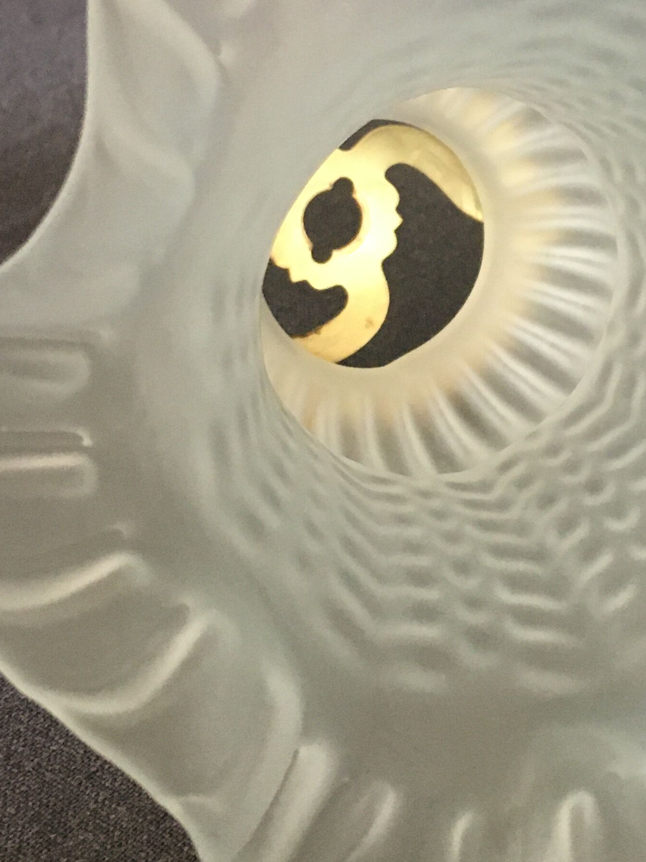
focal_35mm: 65
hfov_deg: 22.1
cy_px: 263
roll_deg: -4.2
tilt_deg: -29.5
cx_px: 560
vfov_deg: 29.5
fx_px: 1618
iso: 200
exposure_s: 1/17
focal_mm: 4.15
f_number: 2.2
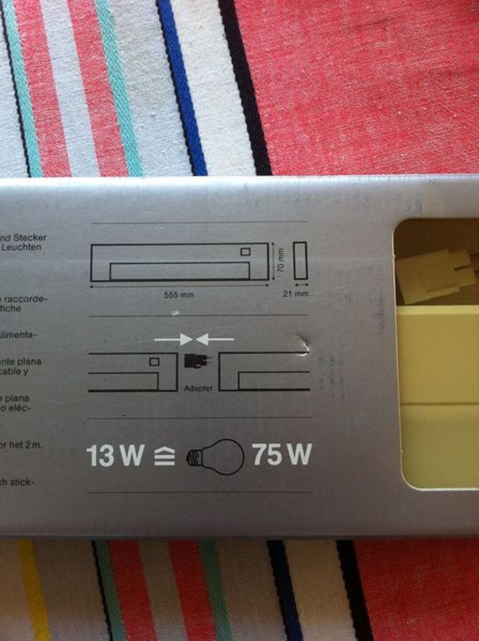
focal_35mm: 35
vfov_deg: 52.7
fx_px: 648
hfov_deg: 40.6
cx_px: 240
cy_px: 320
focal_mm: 3.85
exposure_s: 1/24
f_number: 2.8
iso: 80
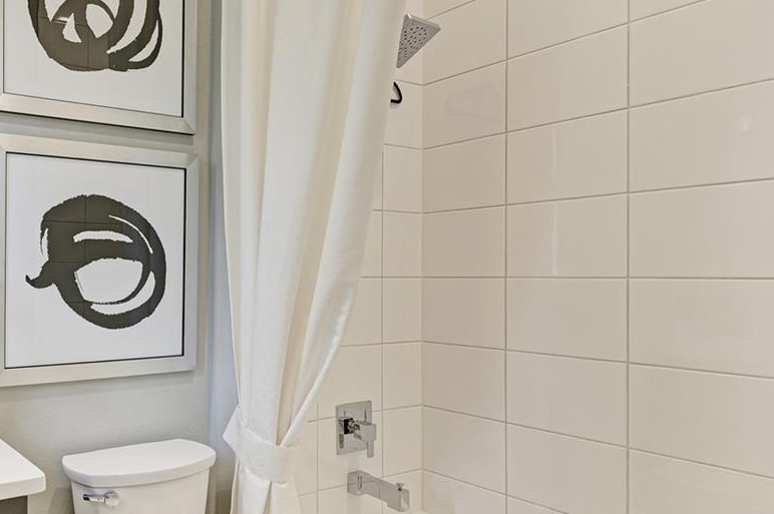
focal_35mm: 29
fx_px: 623
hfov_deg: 55.6
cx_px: 84
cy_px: 269
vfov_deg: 44.9
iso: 200
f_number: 9
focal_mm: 14
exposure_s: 1/10
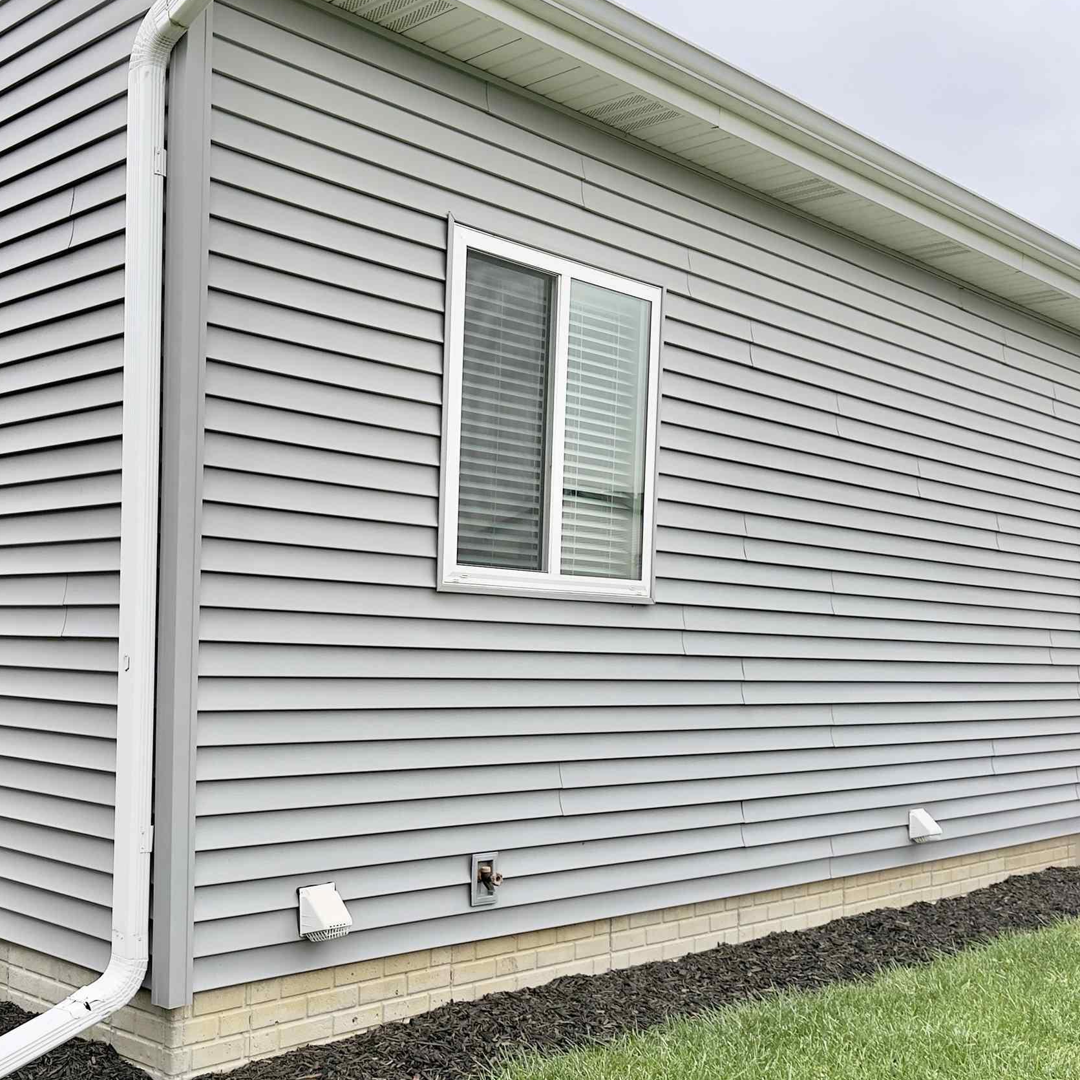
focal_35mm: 39
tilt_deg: -0.8
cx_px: 285
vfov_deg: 42.6
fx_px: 1377
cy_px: 652
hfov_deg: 41.7
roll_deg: -1.4
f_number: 1.78
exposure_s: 1/898
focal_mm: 6.76
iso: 80
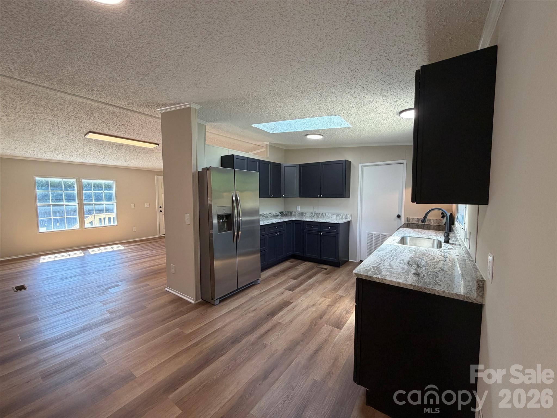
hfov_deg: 102.1
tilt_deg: -3.5
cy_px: 209
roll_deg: +0.5
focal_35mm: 14
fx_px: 225
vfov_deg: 85.7
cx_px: 278
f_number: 2.2
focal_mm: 2.22
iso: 125
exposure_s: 1/120
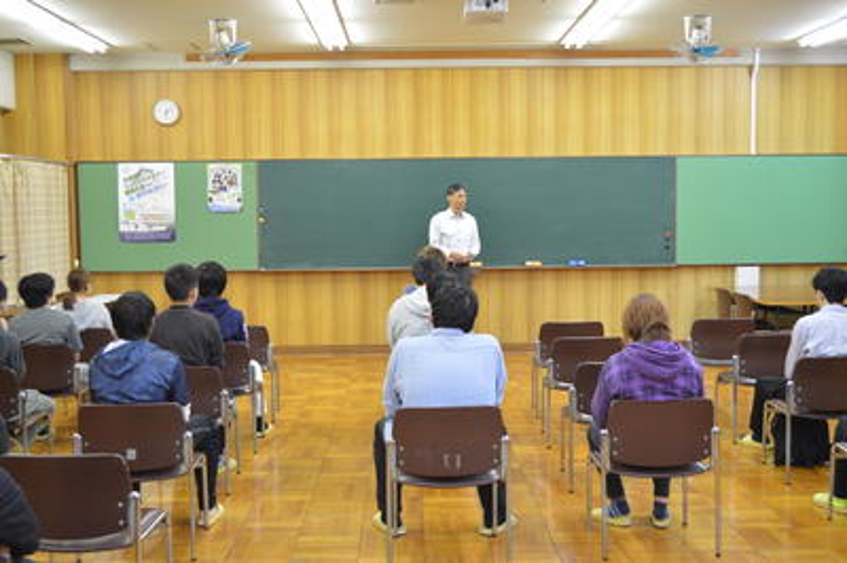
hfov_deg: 46.4
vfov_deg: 31.8
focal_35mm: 42
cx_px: 424
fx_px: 987
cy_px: 282
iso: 450
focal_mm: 28
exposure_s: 1/15
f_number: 4.5
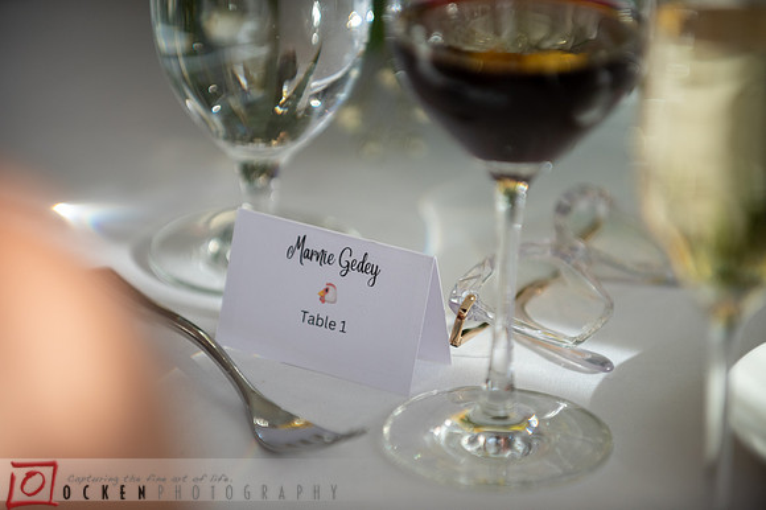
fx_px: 4257
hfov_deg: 10.3
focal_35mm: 200
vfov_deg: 6.9
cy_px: 255
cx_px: 383
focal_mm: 200
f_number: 2.8
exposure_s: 1/640
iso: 800
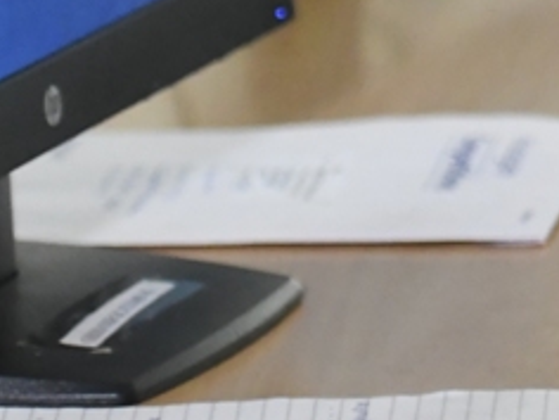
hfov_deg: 3.1
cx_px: 1496
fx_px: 10335
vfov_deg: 2.3
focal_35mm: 640
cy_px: -329
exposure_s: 1/100
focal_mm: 95
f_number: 3.2
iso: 2500
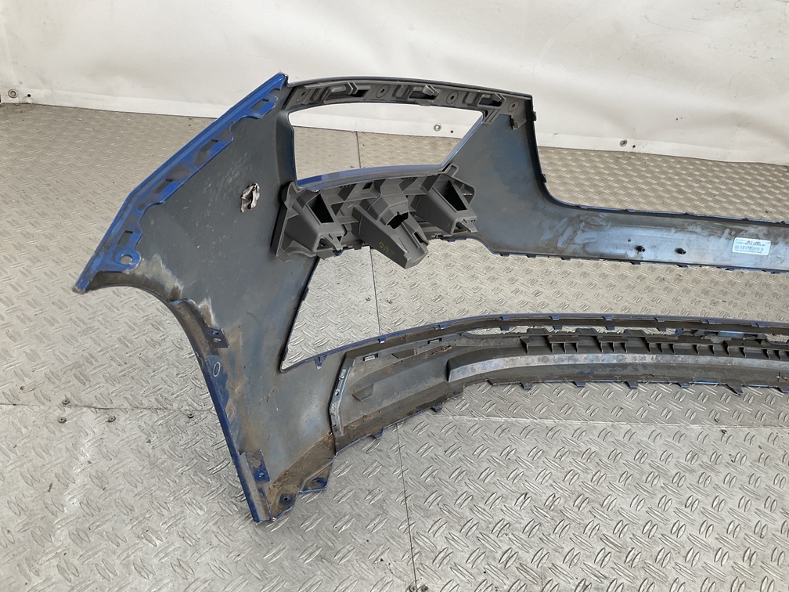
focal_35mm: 29
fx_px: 661
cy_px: 296
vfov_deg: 48.2
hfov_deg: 61.7
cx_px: 394
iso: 20
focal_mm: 3
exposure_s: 1/120
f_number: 1.8
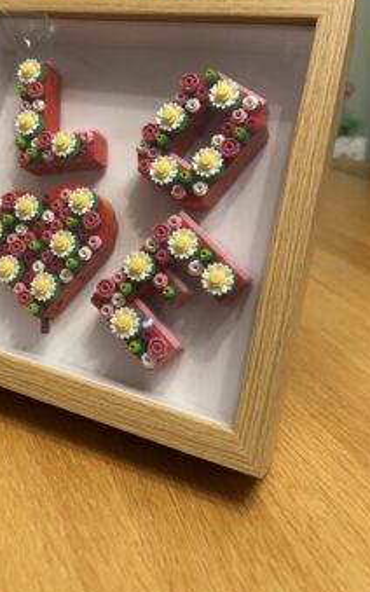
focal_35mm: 33
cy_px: 218
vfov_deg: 57.4
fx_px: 532
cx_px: 106
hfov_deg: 37.7
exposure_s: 1/50
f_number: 1.78
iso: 320
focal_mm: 6.86
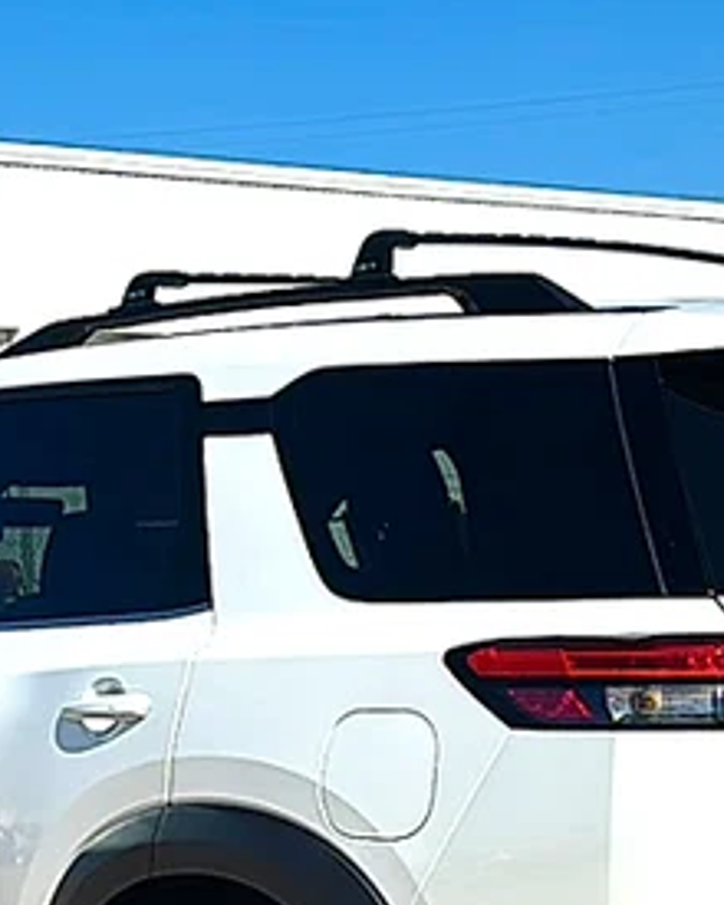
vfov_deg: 20.4
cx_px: 405
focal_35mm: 92
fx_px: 2464
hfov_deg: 16.7
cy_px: 805
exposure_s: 1/10989
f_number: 1.78
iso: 80
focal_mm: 6.86
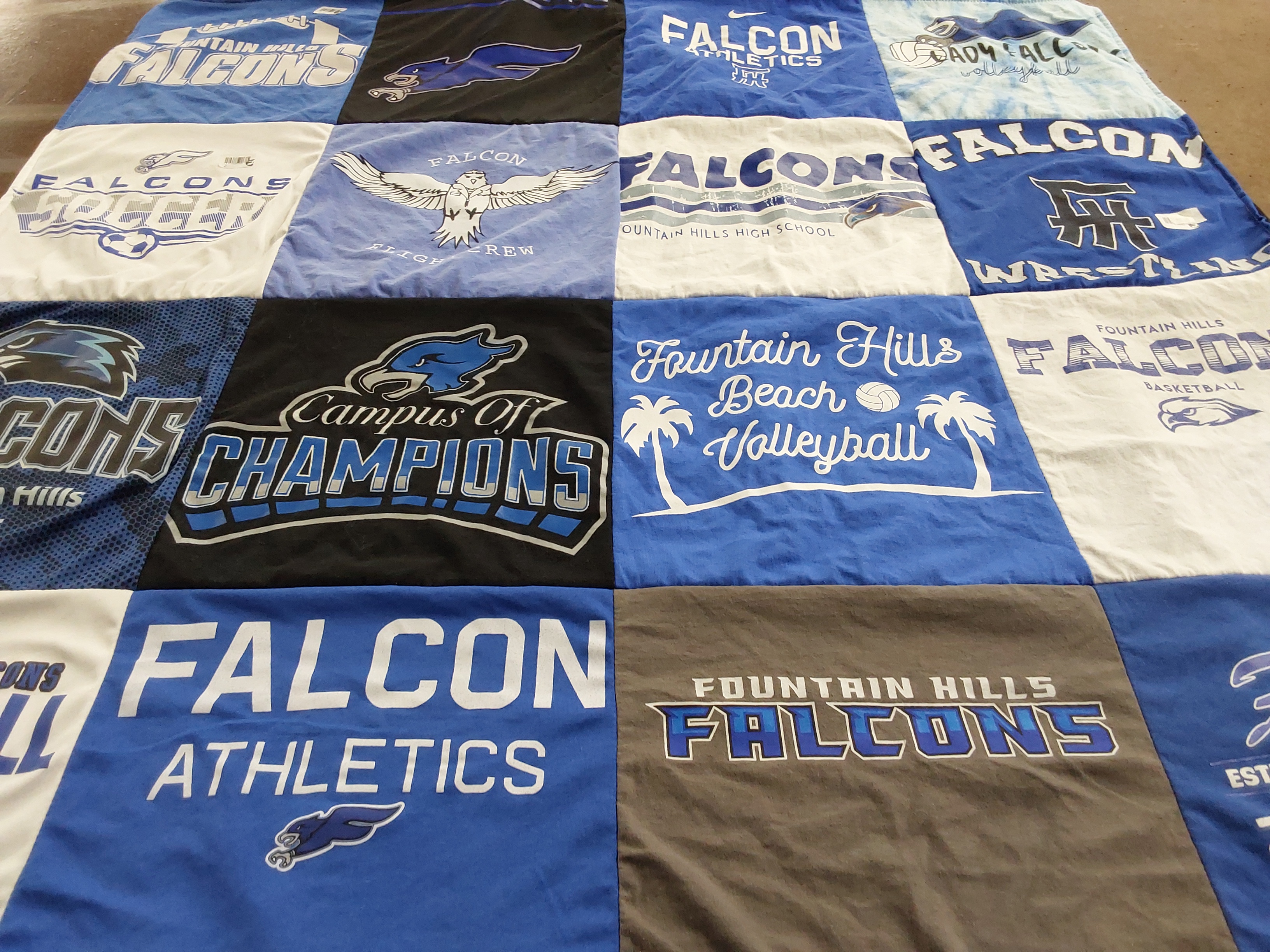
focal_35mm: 28
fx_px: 1027
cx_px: 635
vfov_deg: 49.7
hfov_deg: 63.4
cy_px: 476
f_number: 1.9
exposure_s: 1/50
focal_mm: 2.91
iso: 125
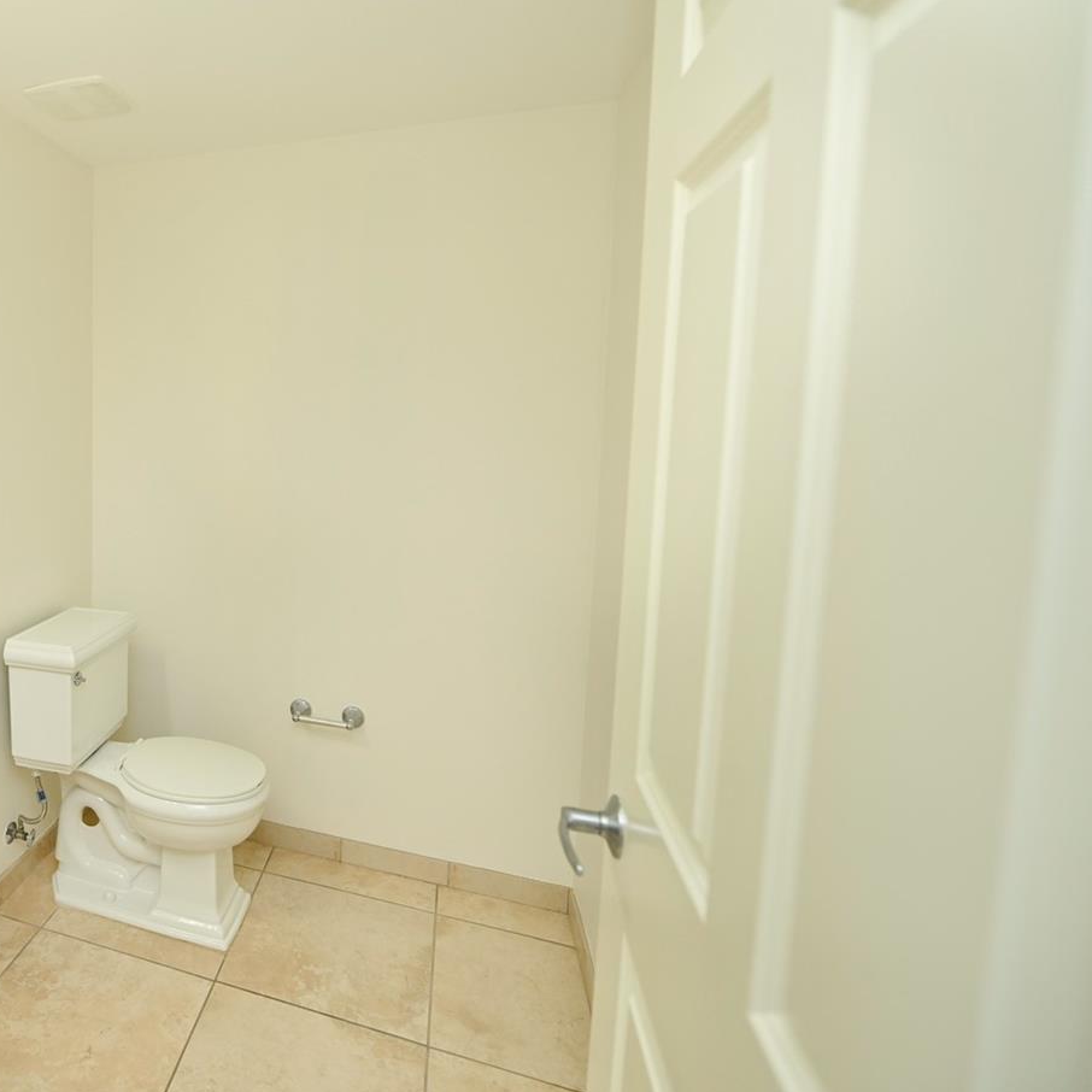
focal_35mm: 21
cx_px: 137
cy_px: 484
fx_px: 749
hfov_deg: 62.3
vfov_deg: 71.9
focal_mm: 14
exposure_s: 1/125
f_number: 2.8
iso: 100
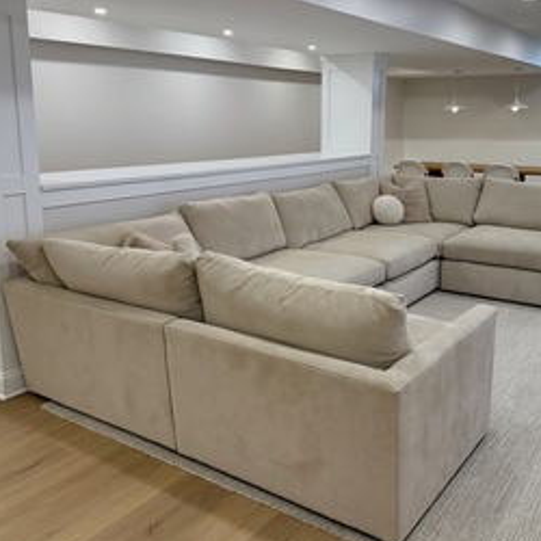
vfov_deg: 48.3
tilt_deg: -11.3
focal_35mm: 34
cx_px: 320
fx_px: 601
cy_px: 236
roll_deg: -0.4
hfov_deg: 48.2
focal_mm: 6.76
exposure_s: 1/236
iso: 160
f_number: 1.78
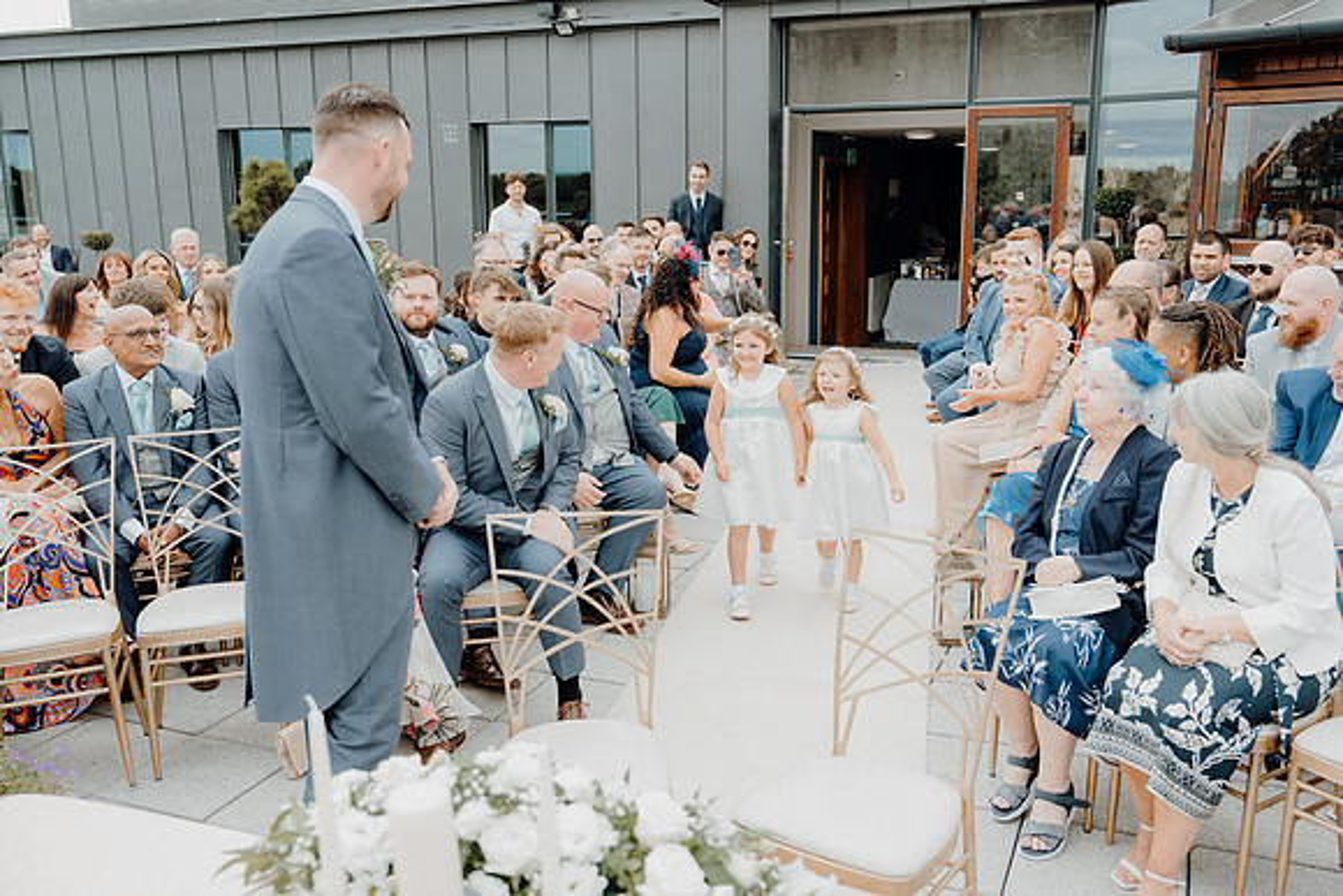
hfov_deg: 57.2
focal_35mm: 33
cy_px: 448
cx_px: 672
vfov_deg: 40.0
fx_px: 1231
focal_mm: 33
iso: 125
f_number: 3.5
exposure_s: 1/400
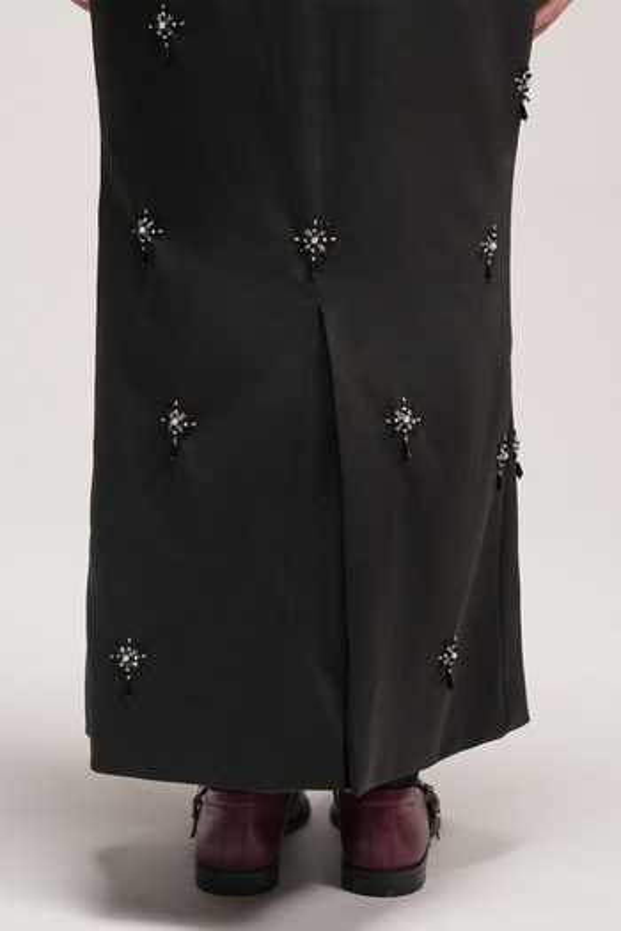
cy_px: 466
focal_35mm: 64
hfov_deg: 21.1
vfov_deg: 31.2
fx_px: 1669
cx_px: 310
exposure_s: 1/160
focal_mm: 64.5
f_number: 4.5
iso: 1250
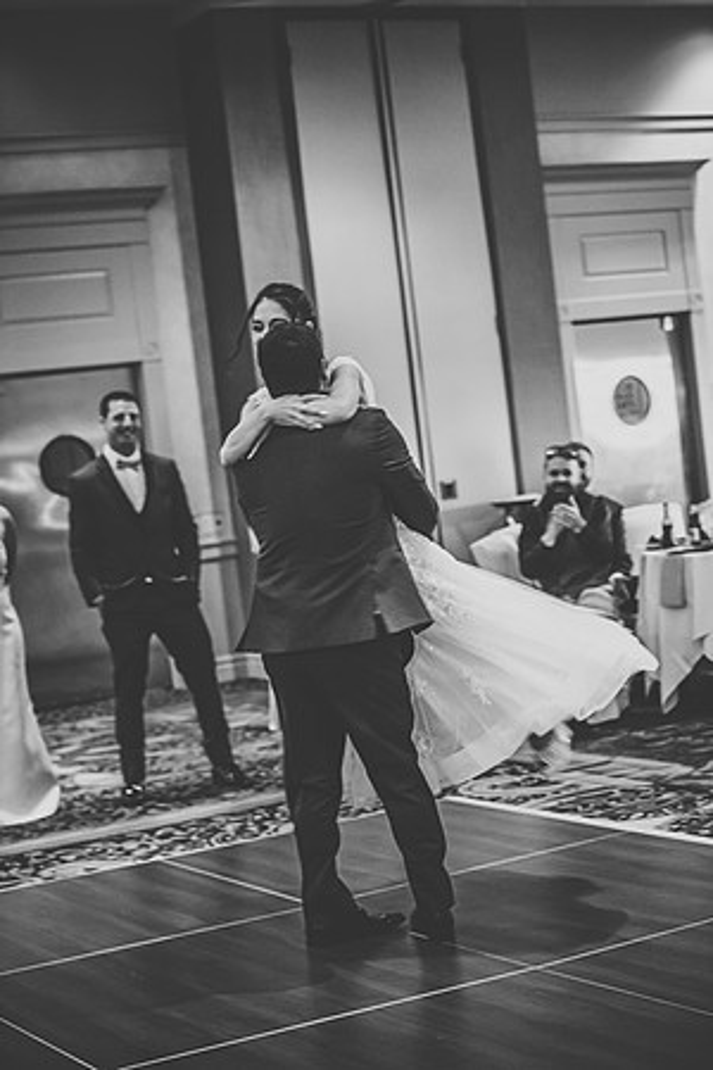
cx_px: 356
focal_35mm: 70
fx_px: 2079
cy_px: 535
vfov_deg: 28.8
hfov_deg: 19.5
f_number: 2.8
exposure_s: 1/60
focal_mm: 70
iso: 800
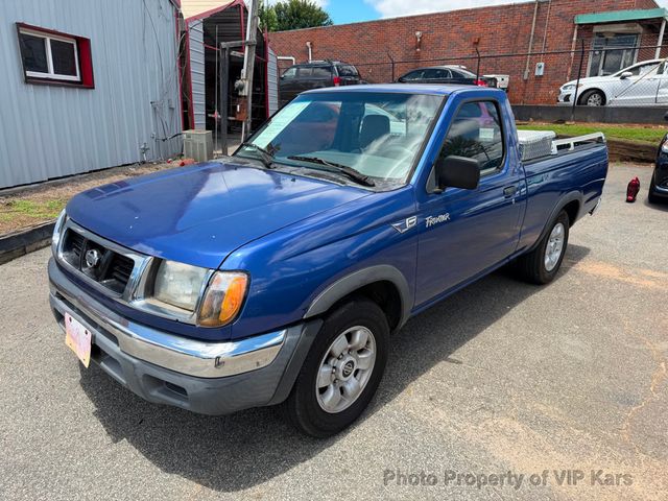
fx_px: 463
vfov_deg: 56.8
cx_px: 334
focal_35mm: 24
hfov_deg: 71.6
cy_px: 250
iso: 80
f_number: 1.78
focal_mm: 6.76
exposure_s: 1/2611
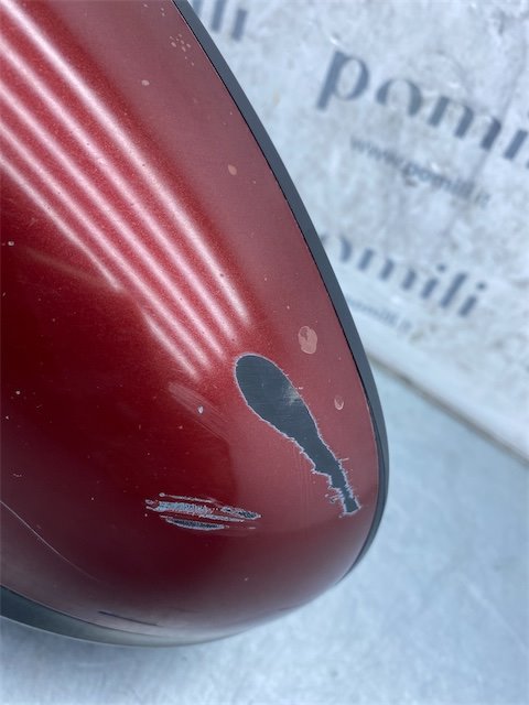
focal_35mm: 26
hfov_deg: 53.1
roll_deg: -36.2
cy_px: 352
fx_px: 530
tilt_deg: -44.3
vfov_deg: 67.3
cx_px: 264
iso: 32
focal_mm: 4.25
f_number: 1.8
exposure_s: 1/387
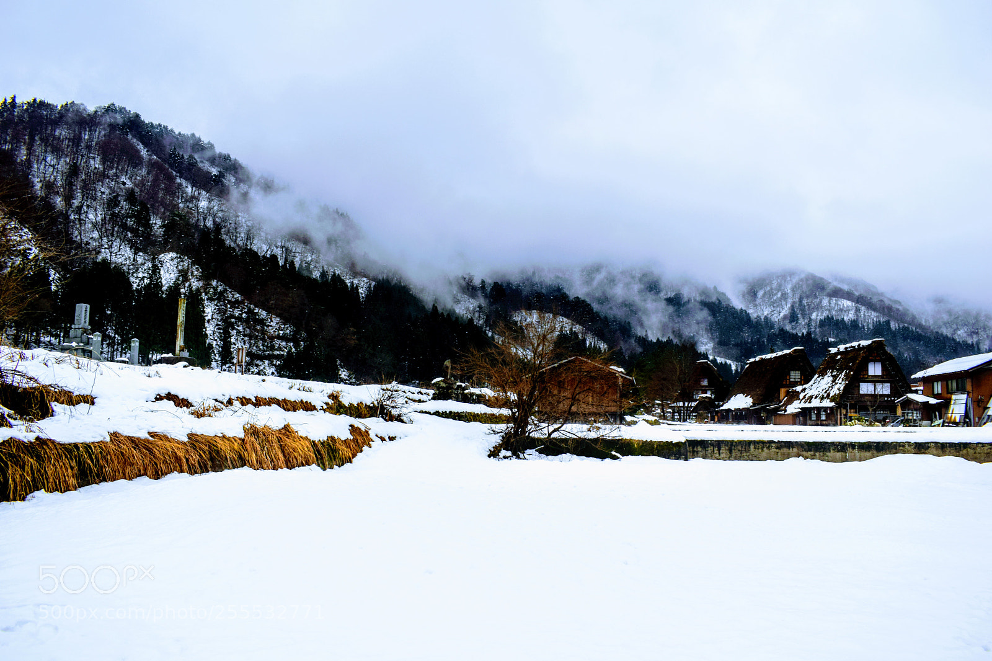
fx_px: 744
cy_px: 330
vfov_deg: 47.9
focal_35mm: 27
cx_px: 496
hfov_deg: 67.4
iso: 400
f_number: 7.1
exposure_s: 1/200
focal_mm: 18
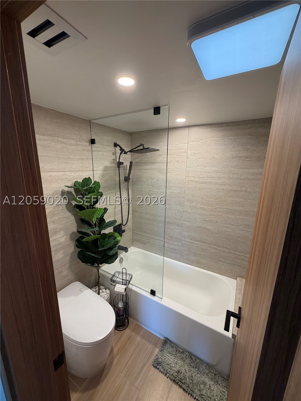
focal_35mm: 14
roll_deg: -0.8
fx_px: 162
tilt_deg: -11.9
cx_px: 150
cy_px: 200
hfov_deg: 85.7
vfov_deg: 102.1
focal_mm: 2.22
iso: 320
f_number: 2.2
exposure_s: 1/111
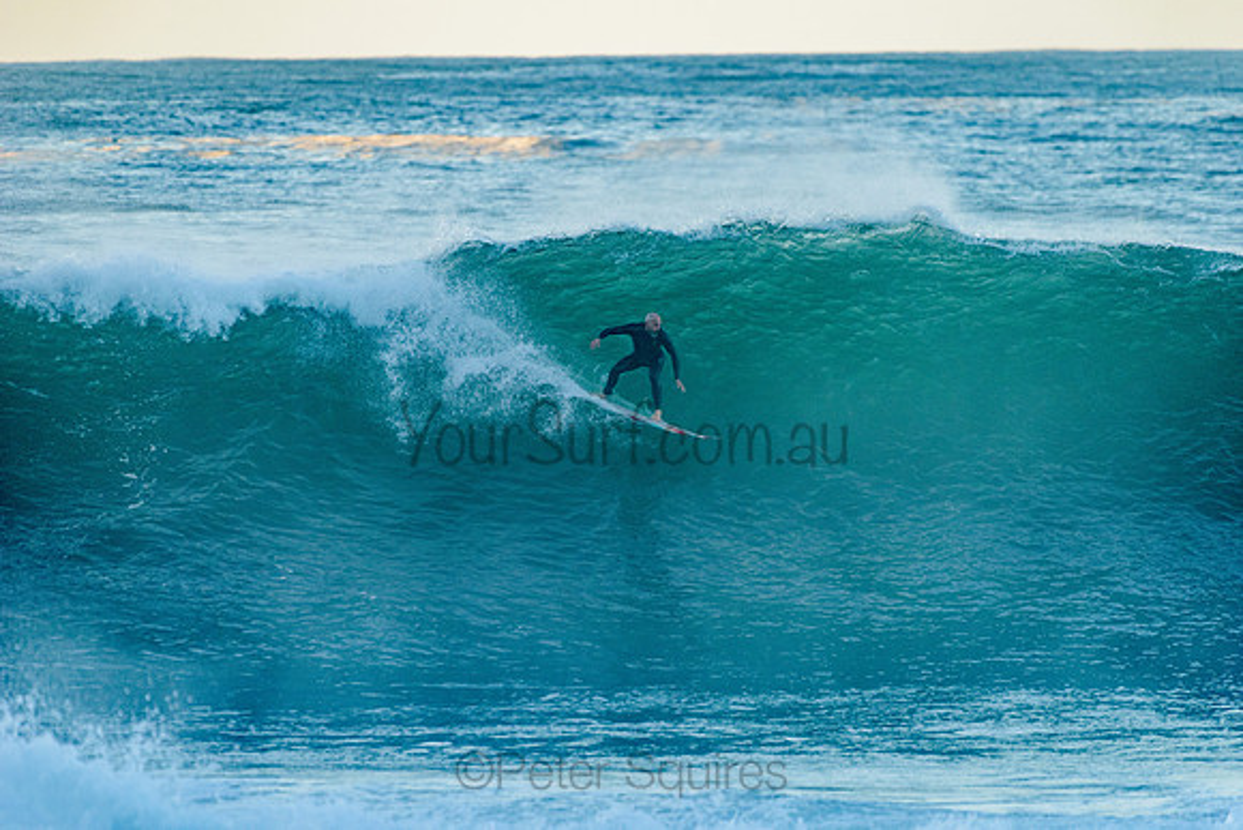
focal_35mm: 500
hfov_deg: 4.1
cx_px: 622
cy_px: 415
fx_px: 17267
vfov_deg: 2.8
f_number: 5.6
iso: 720
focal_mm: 500
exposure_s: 1/1600
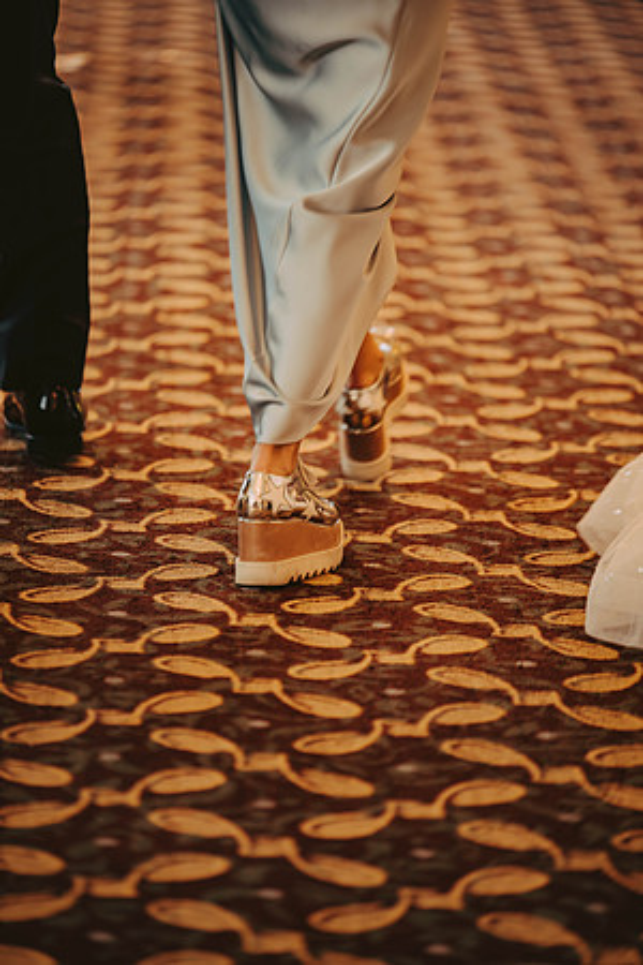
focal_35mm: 200
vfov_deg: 10.3
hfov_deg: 6.9
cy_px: 482
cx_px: 322
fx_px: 5358
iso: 500
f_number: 2.8
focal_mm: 200
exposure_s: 1/125
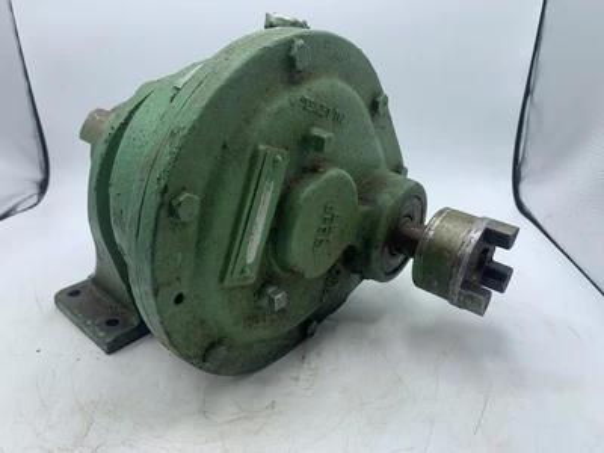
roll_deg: +1.0
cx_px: 302
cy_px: 226
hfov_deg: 67.3
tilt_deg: -21.1
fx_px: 454
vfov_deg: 53.1
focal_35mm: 26
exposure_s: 1/549
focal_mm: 4.25
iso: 25
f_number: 1.8
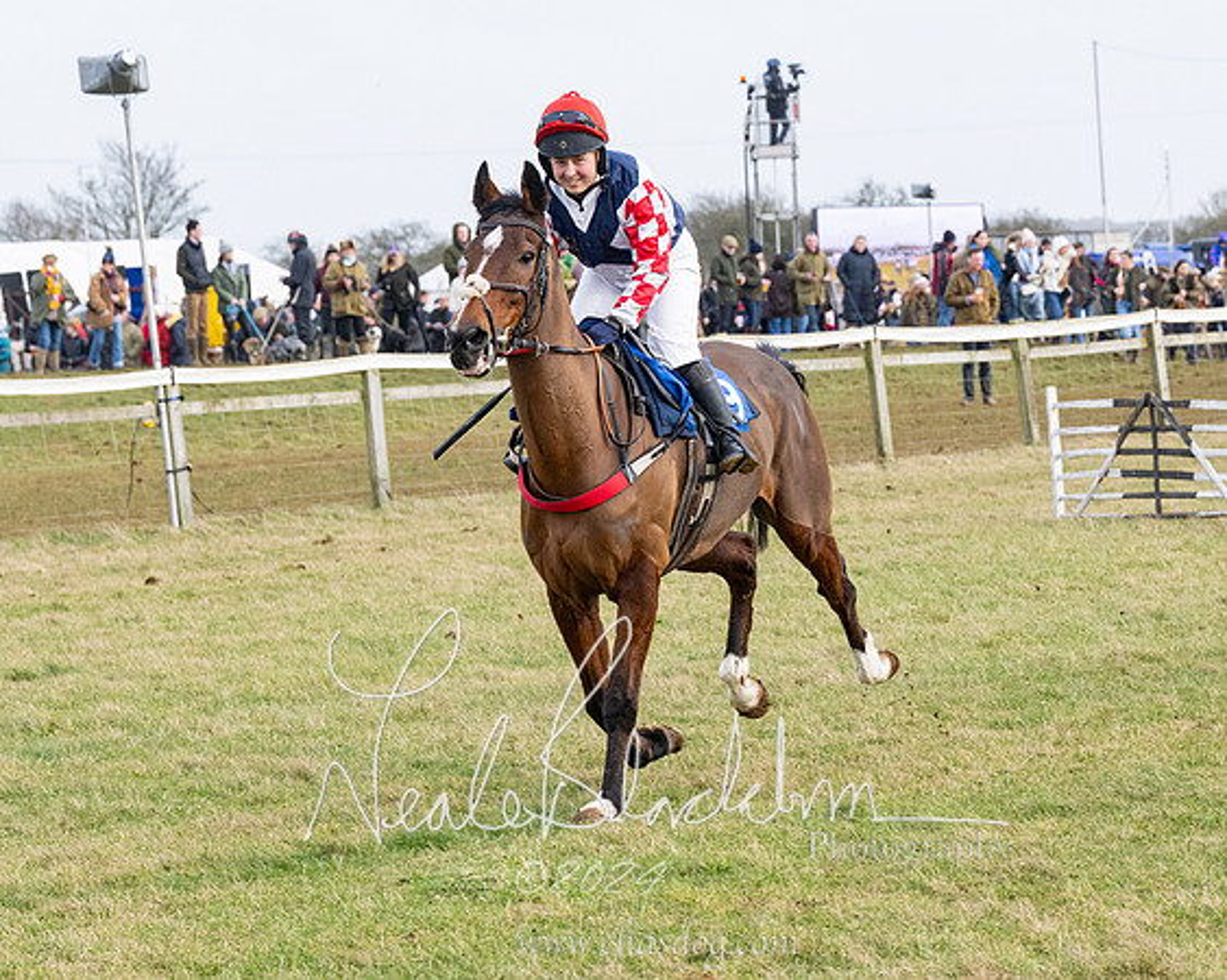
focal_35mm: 151
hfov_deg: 12.8
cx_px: 613
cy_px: 467
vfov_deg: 10.2
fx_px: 5485
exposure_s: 1/1600
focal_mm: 79
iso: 800
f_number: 5
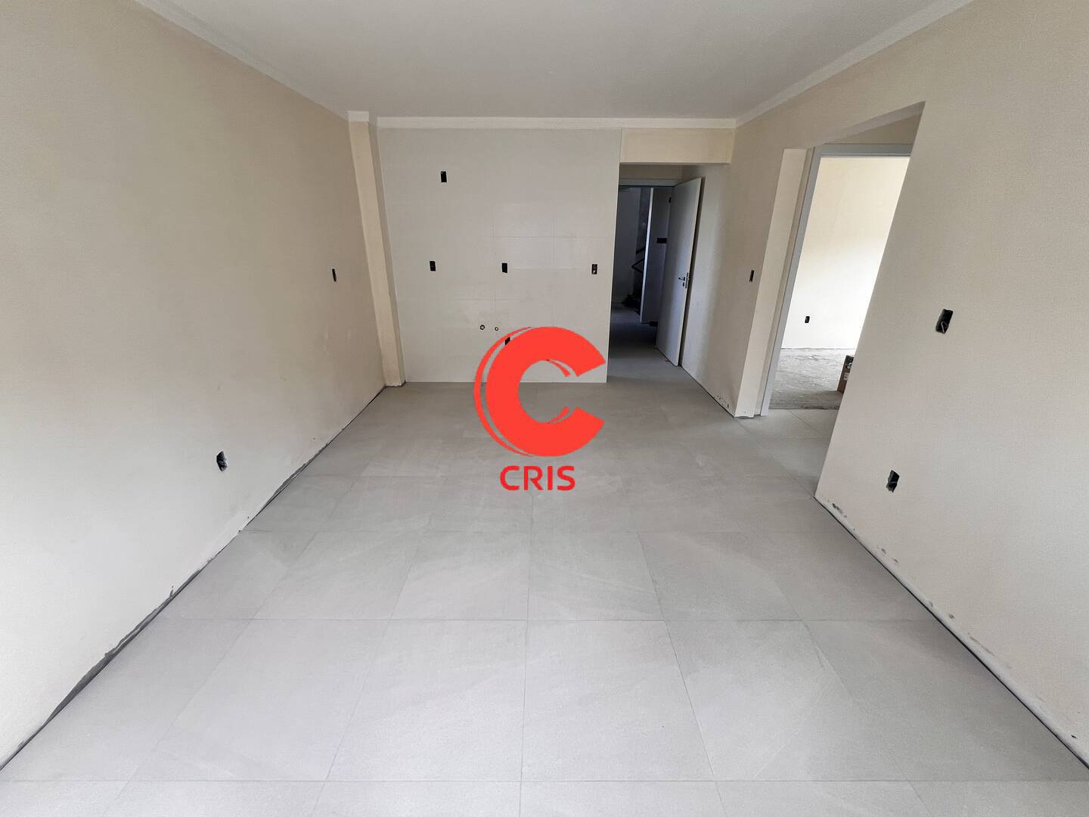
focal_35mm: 13
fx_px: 409
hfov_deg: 106.2
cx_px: 544
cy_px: 408
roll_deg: +1.1
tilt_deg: -23.2
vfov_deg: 89.9
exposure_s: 1/99
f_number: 1.8
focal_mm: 1.57
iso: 40
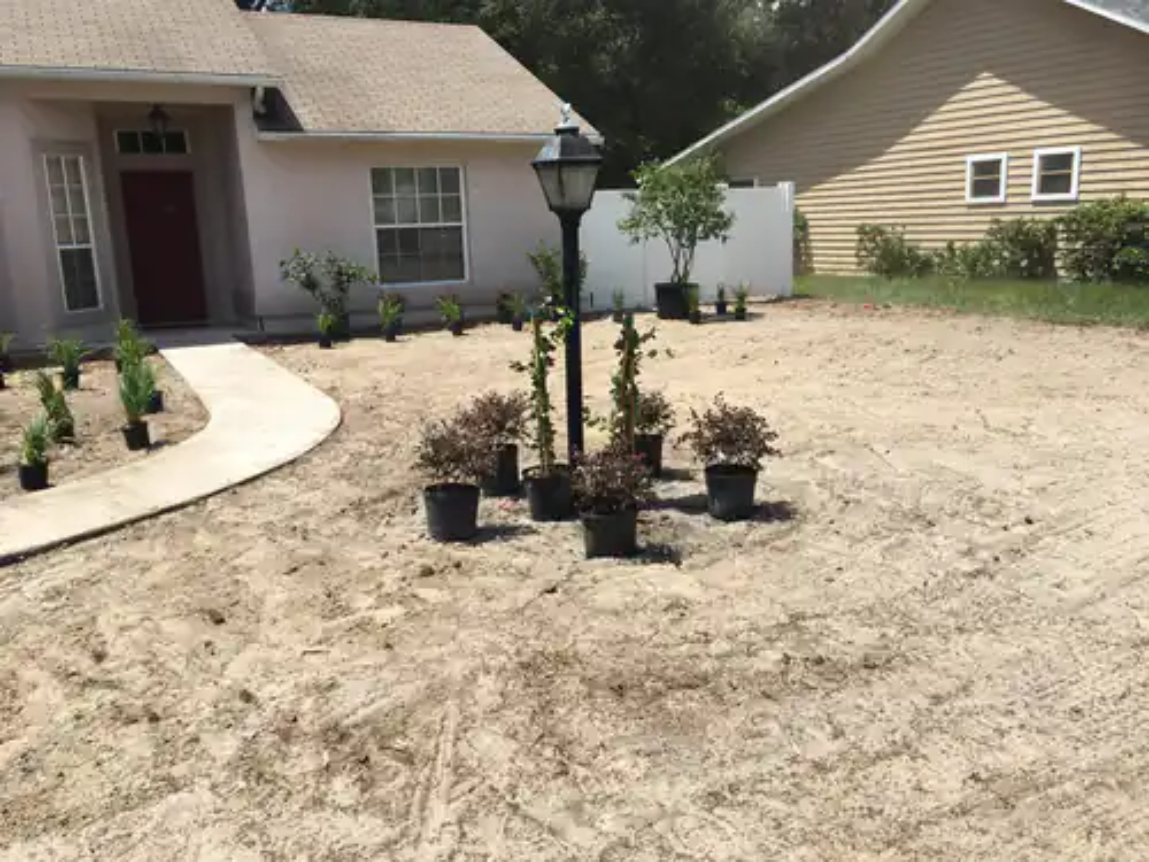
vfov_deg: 48.2
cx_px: 574
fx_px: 963
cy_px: 431
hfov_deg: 61.7
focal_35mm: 29
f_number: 2.2
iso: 25
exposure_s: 1/1538
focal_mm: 4.15
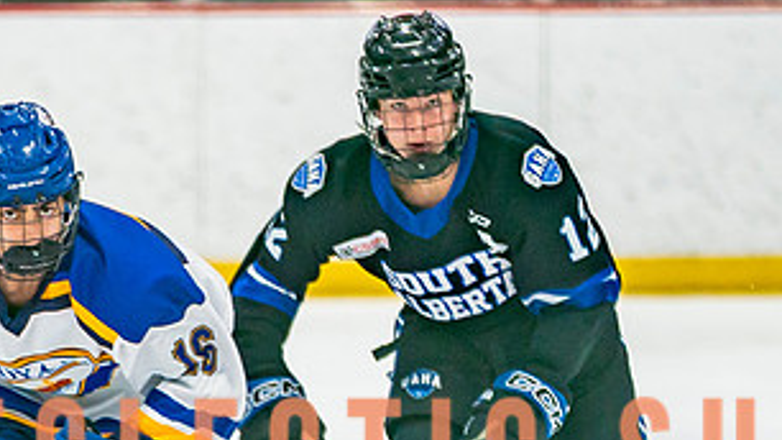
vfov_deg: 1.4
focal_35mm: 845
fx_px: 17518
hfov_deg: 2.6
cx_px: 164
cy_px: 606
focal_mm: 200
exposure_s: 1/640
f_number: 2.8
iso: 400
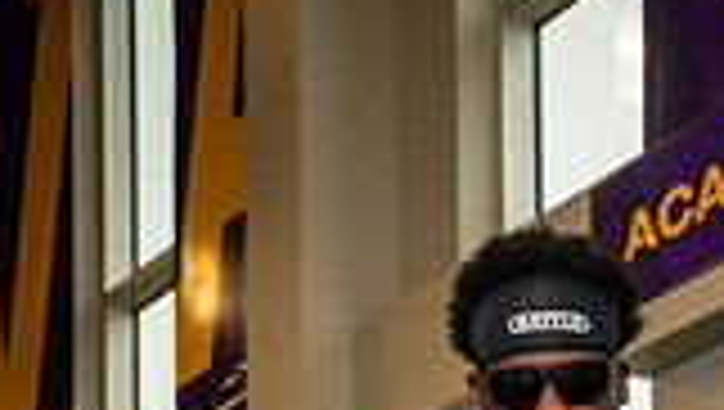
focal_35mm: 146
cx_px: 598
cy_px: 987
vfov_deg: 7.7
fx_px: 2806
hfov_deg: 14.6
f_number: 5.6
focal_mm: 50
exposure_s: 1/250
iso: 500
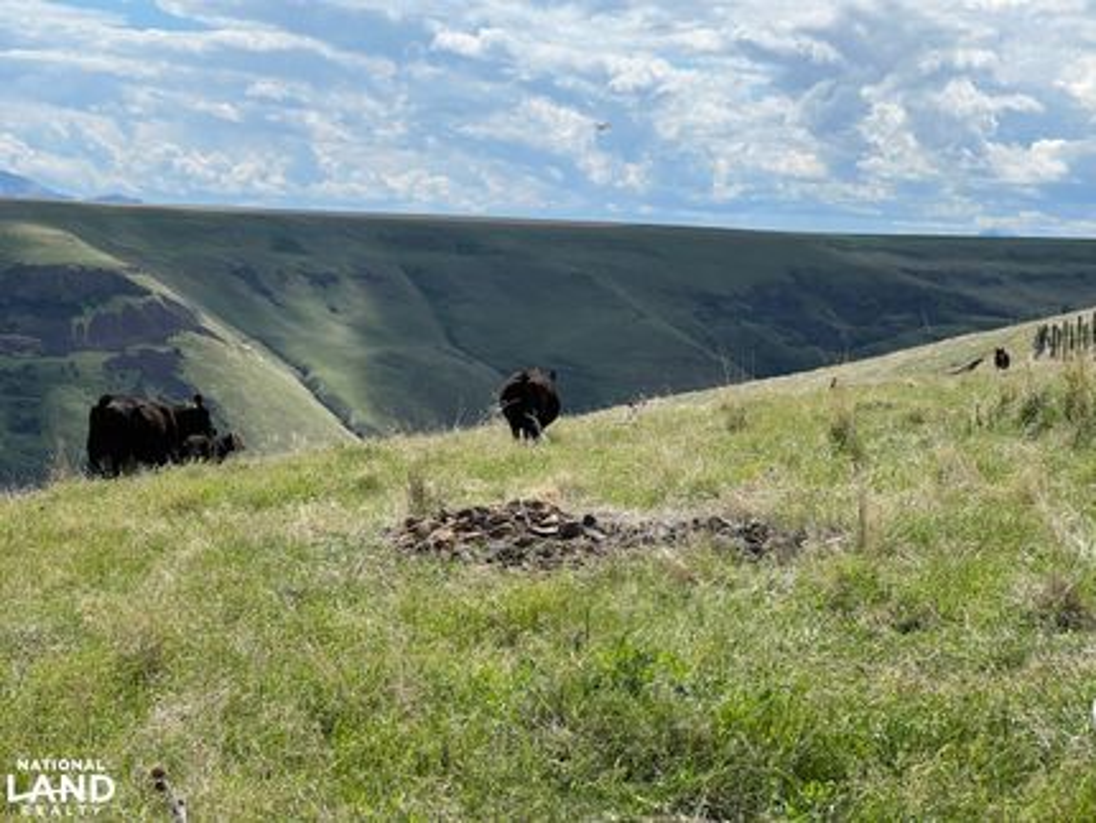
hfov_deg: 25.3
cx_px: 548
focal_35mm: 77
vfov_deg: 19.2
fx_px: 2439
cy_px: 412
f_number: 2.8
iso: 32
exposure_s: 1/1193
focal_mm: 9
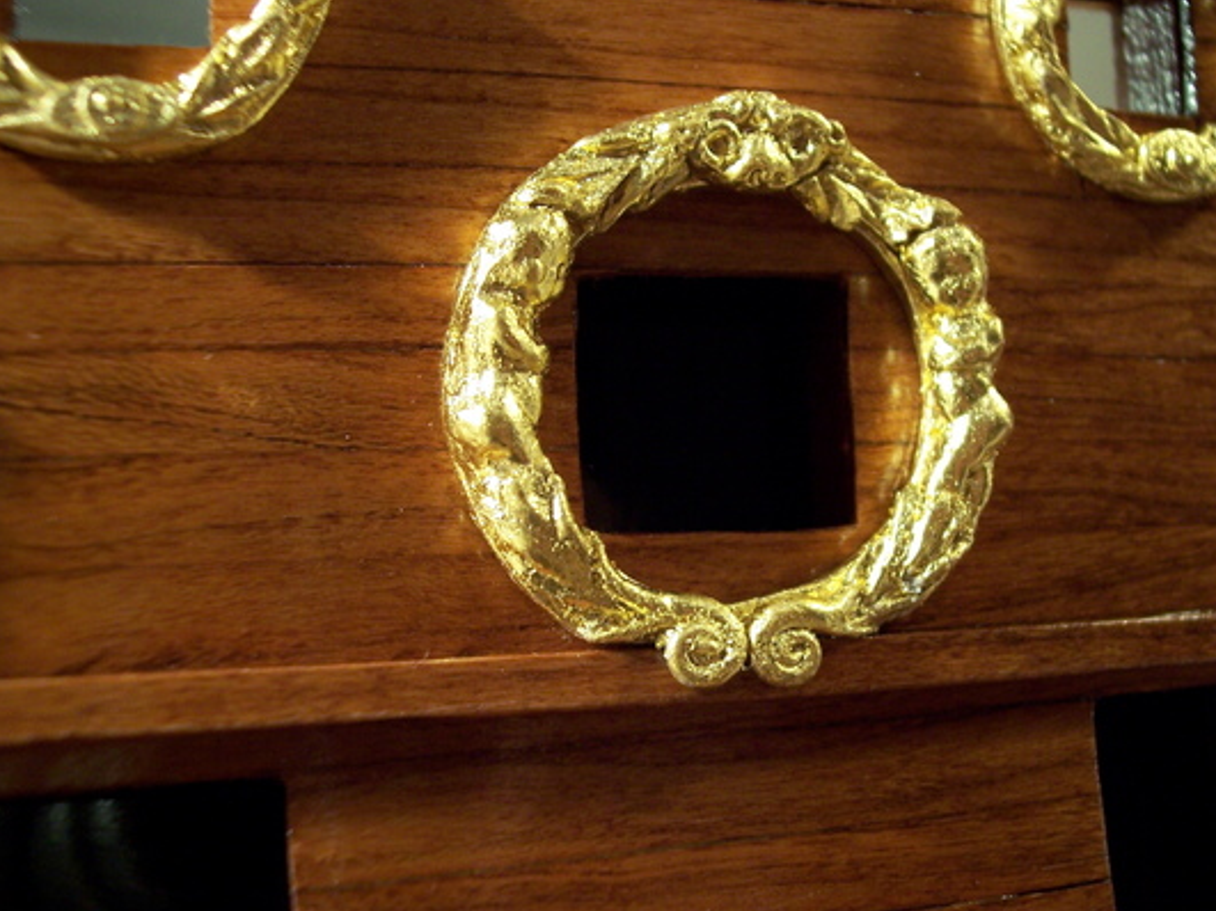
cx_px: 724
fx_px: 1651
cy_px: 419
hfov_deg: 40.3
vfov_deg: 30.9
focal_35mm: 47
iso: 200
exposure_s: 1/30
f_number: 3.4
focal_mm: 8
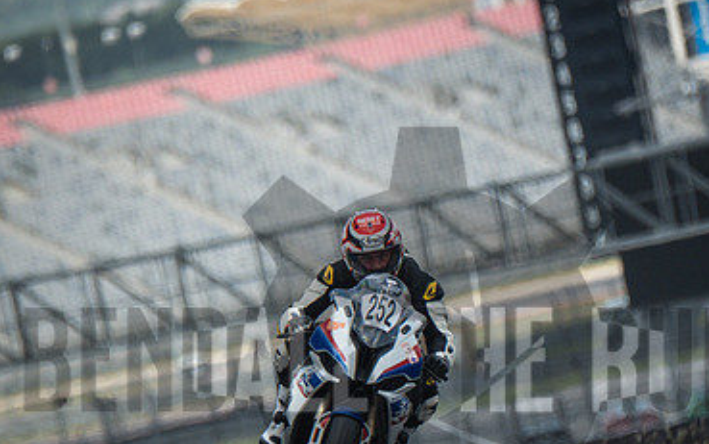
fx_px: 18577
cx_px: 428
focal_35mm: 961
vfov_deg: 1.4
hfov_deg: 2.2
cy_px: 362
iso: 1250
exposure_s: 1/2000
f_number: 5.6
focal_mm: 400
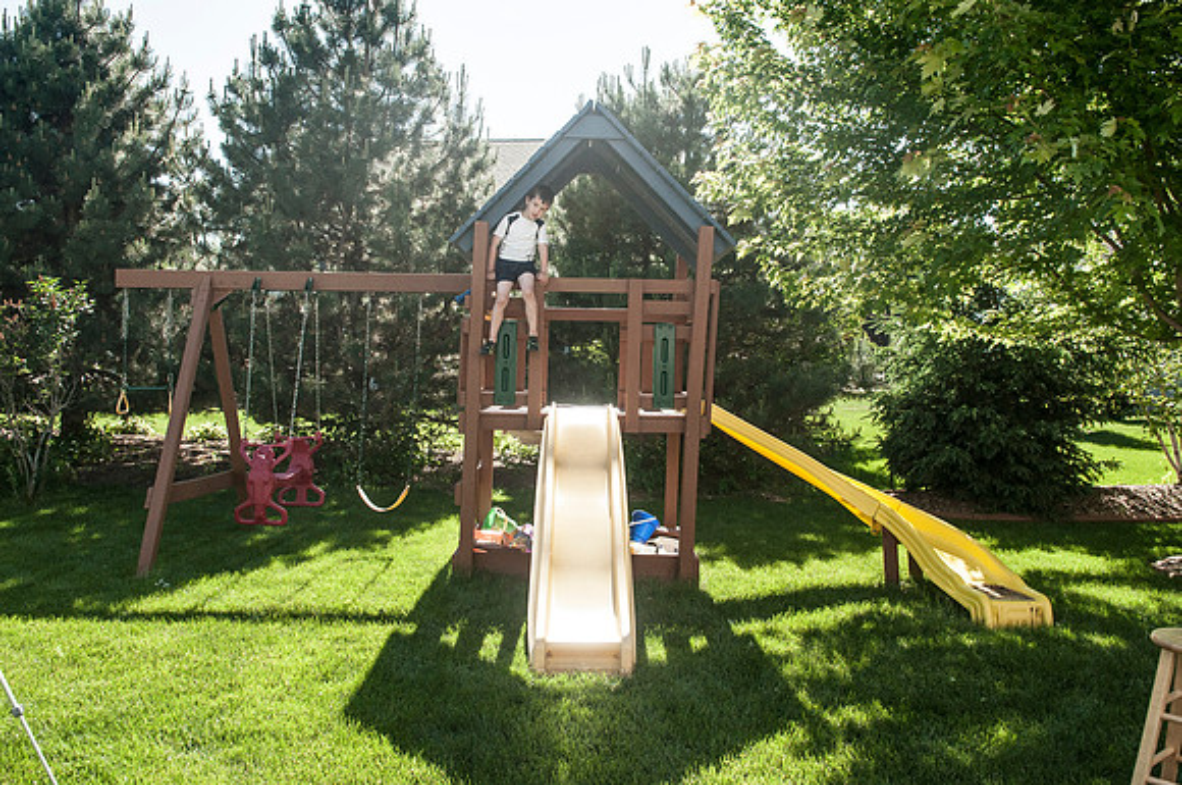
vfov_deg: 47.8
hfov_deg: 67.5
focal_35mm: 27
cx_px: 591
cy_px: 392
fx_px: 885
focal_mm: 18
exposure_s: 1/2000
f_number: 5
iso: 400
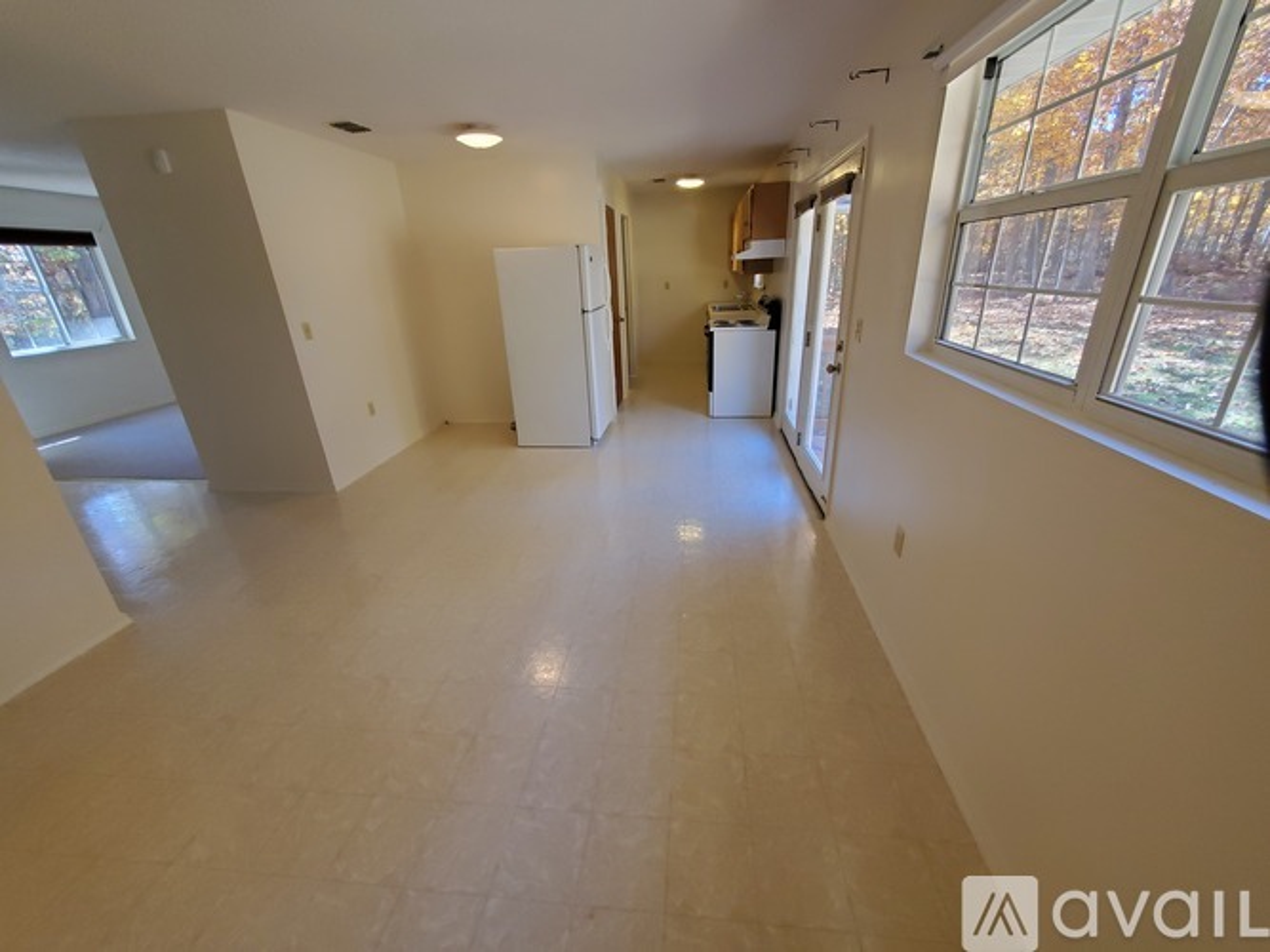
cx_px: 635
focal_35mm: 13
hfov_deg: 106.2
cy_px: 476
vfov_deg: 89.9
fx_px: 477
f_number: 2.2
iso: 200
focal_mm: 1.8
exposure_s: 1/60
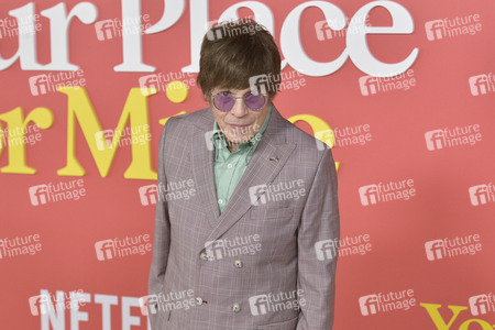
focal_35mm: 80
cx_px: 248
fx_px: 1100
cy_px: 165
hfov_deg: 25.4
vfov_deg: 17.1
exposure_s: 1/320
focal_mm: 80
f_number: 6.3
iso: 2000
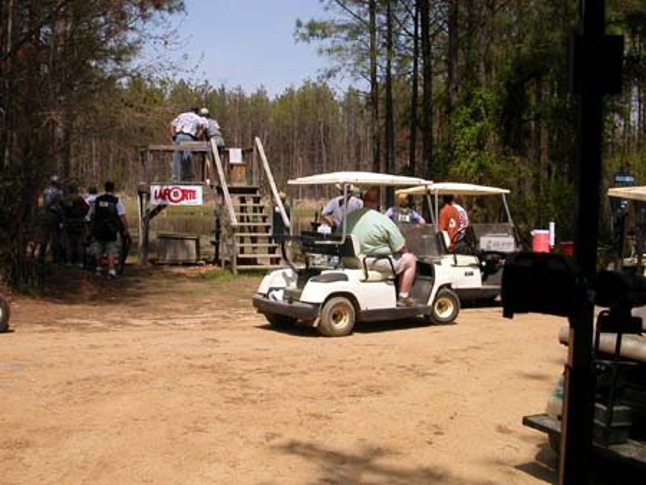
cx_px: 323
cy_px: 242
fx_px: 803
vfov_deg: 33.6
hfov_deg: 43.8
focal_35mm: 43
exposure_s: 1/634
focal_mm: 6.6
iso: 100
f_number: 4.8
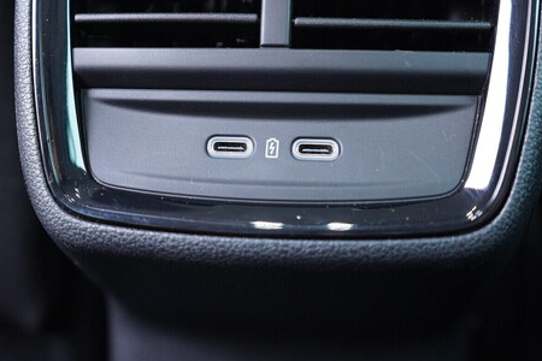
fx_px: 662
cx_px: 248
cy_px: 145
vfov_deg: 30.4
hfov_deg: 44.5
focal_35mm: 44
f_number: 2.8
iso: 2000
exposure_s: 1/40
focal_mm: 24
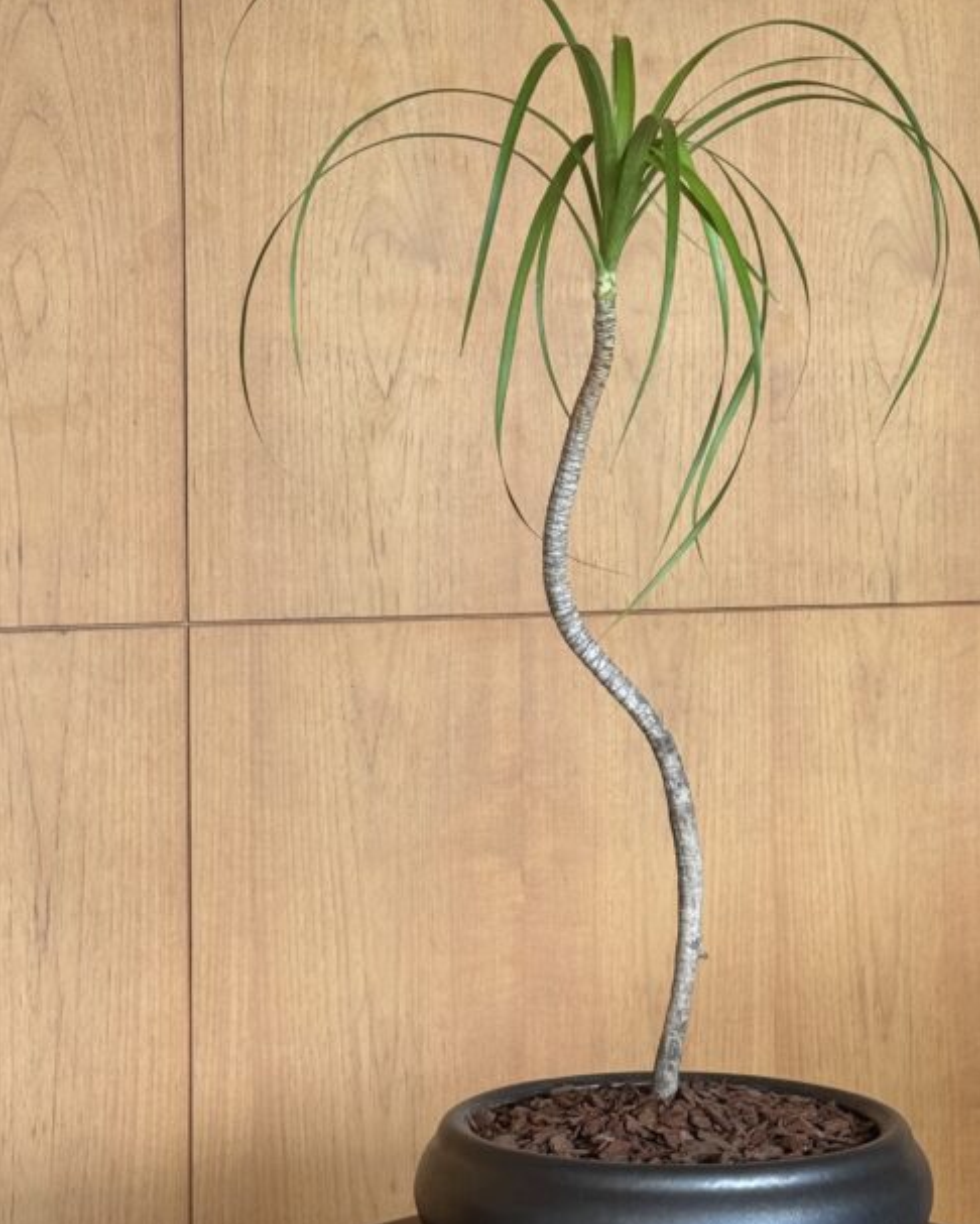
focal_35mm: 79
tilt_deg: +0.2
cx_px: 673
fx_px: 2863
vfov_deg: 24.1
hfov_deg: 19.4
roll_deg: +0.5
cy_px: 494
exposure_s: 1/159
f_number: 1.78
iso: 50
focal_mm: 6.76
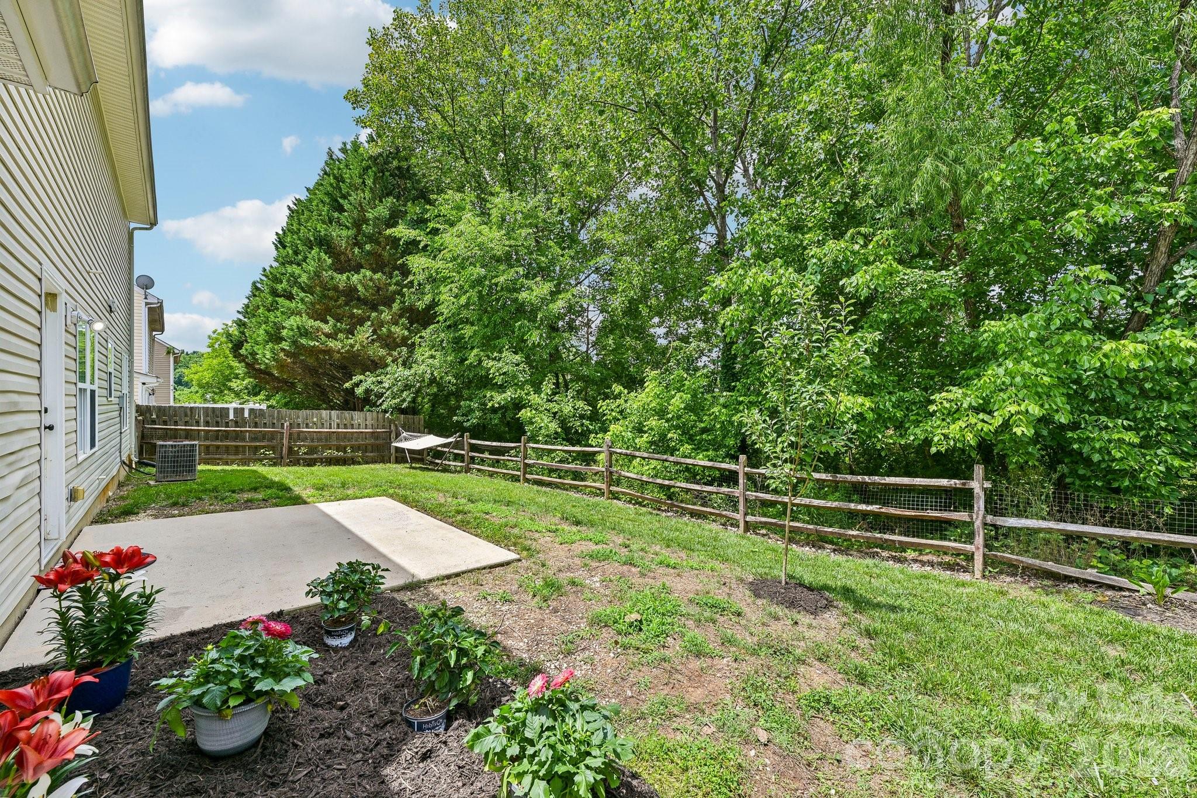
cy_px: 399
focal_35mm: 14
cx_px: 598
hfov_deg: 104.3
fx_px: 465
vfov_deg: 81.2
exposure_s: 1/320
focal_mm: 14
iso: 100
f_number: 8
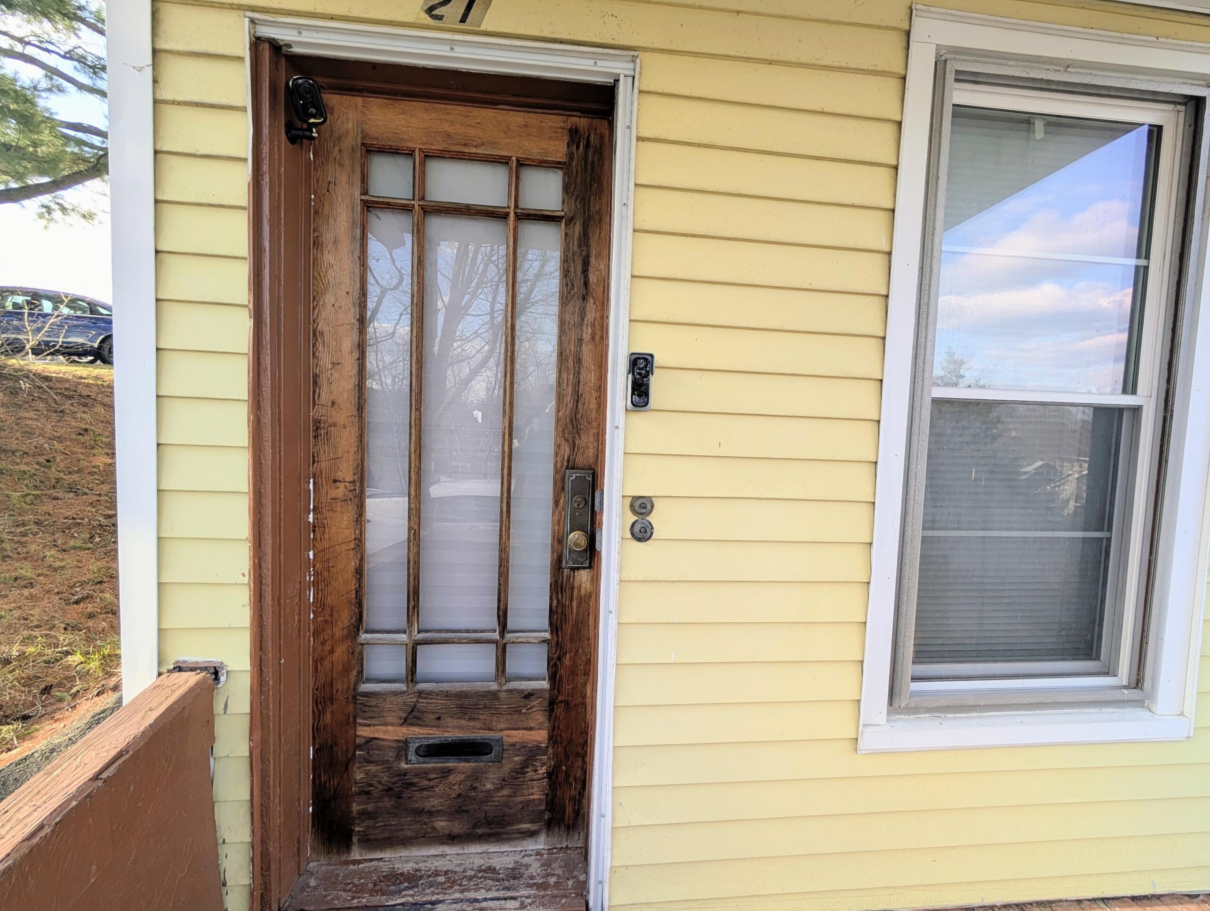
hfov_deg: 102.0
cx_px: 620
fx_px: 490
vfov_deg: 85.8
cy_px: 441
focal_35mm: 14
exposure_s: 1/476
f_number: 1.7
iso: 42
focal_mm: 2.02
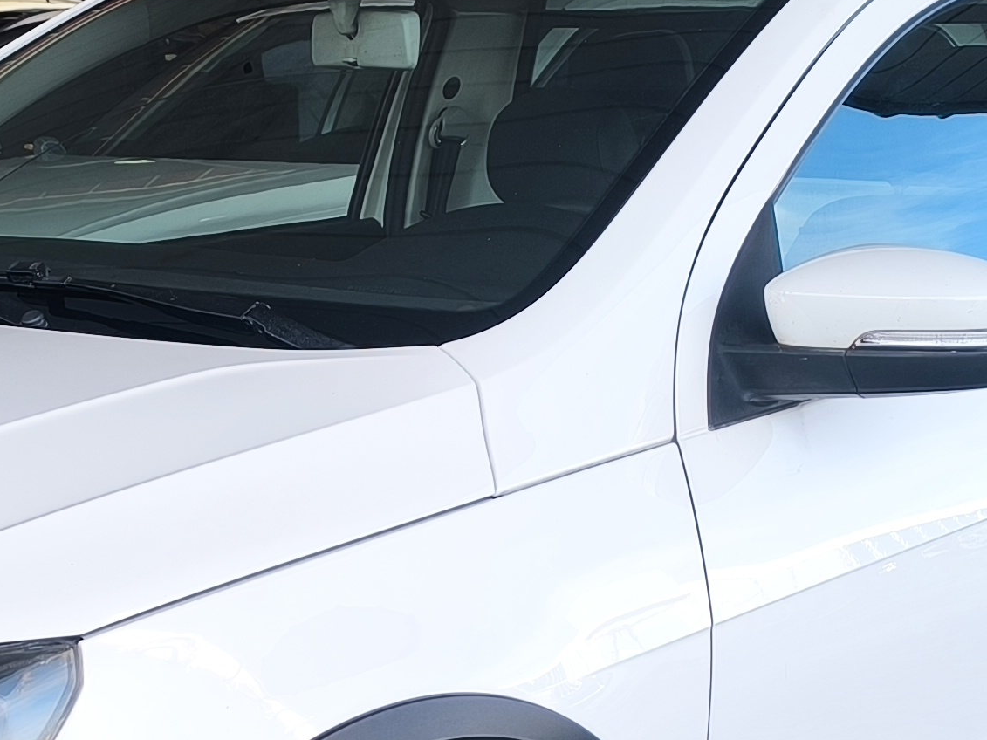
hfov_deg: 23.3
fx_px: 2366
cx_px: 240
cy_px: 701
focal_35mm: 83
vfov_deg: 17.4
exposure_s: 1/120
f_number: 1.65
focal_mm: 6.14
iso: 50
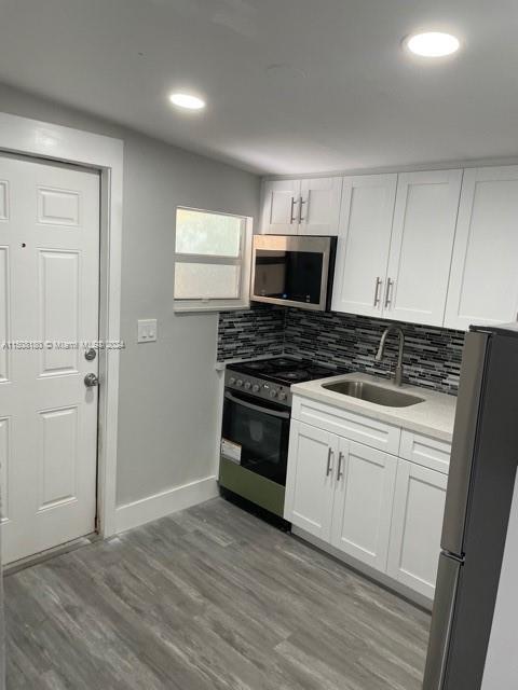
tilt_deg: -9.2
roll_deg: -3.7
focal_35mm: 26
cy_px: 345
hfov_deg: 53.1
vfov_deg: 67.3
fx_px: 519
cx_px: 259
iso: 125
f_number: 1.6
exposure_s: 1/120
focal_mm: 4.2
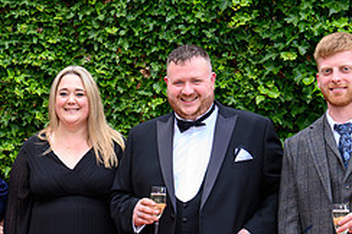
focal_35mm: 96
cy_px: 239
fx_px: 937
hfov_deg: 21.1
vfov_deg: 14.0
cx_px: 85
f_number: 5.6
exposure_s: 1/125
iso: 720
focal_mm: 34
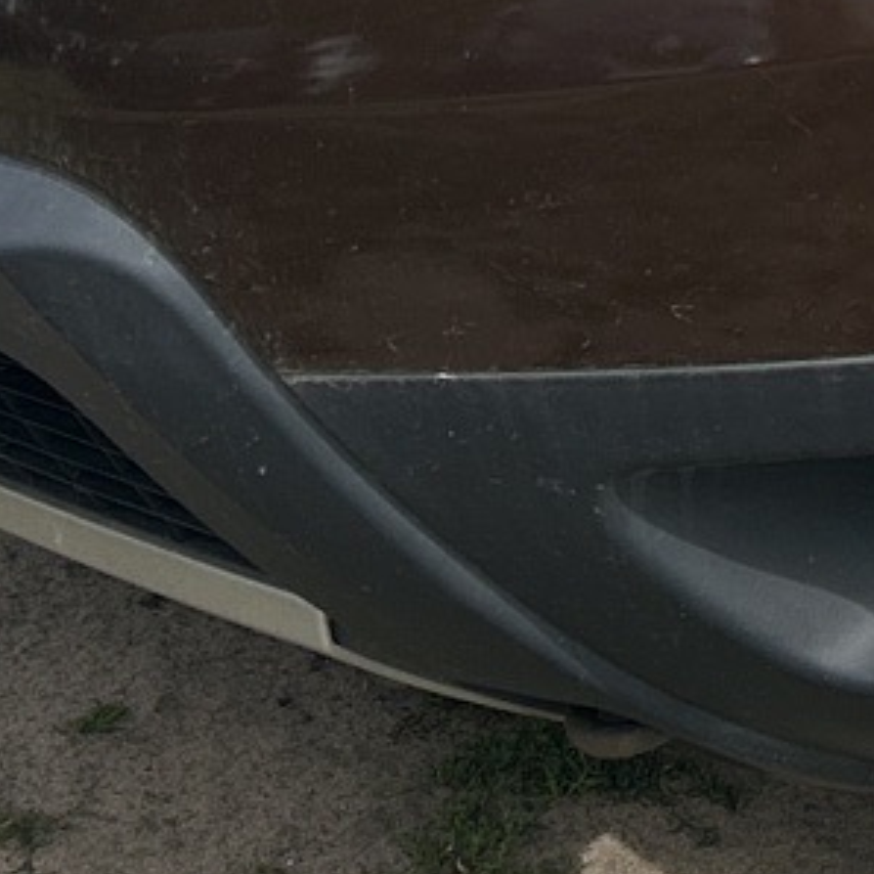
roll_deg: +0.3
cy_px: -408
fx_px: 4228
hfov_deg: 11.1
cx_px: 1522
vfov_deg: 11.4
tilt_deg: -13.7
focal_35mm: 148
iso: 50
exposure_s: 1/1869
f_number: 1.5
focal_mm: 5.7
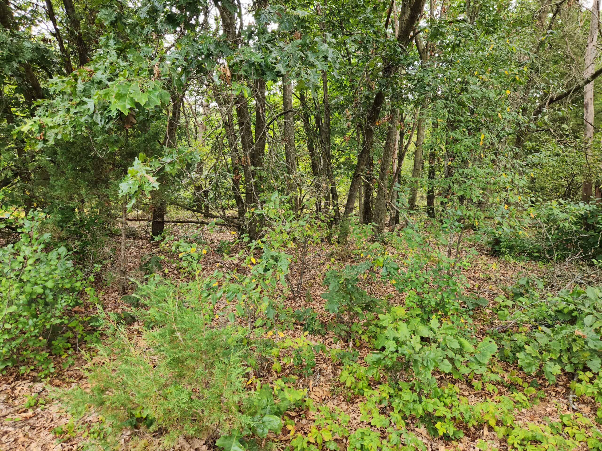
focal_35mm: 23
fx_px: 400
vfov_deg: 58.9
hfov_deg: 73.9
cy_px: 226
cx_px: 301
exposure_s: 1/120
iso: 20
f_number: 1.8
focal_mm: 5.4
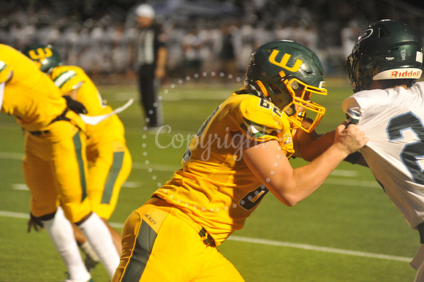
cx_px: 212
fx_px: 2354
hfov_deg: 10.3
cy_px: 141
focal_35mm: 200
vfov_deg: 6.9
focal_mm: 200
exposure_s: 1/320
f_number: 5
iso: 6400
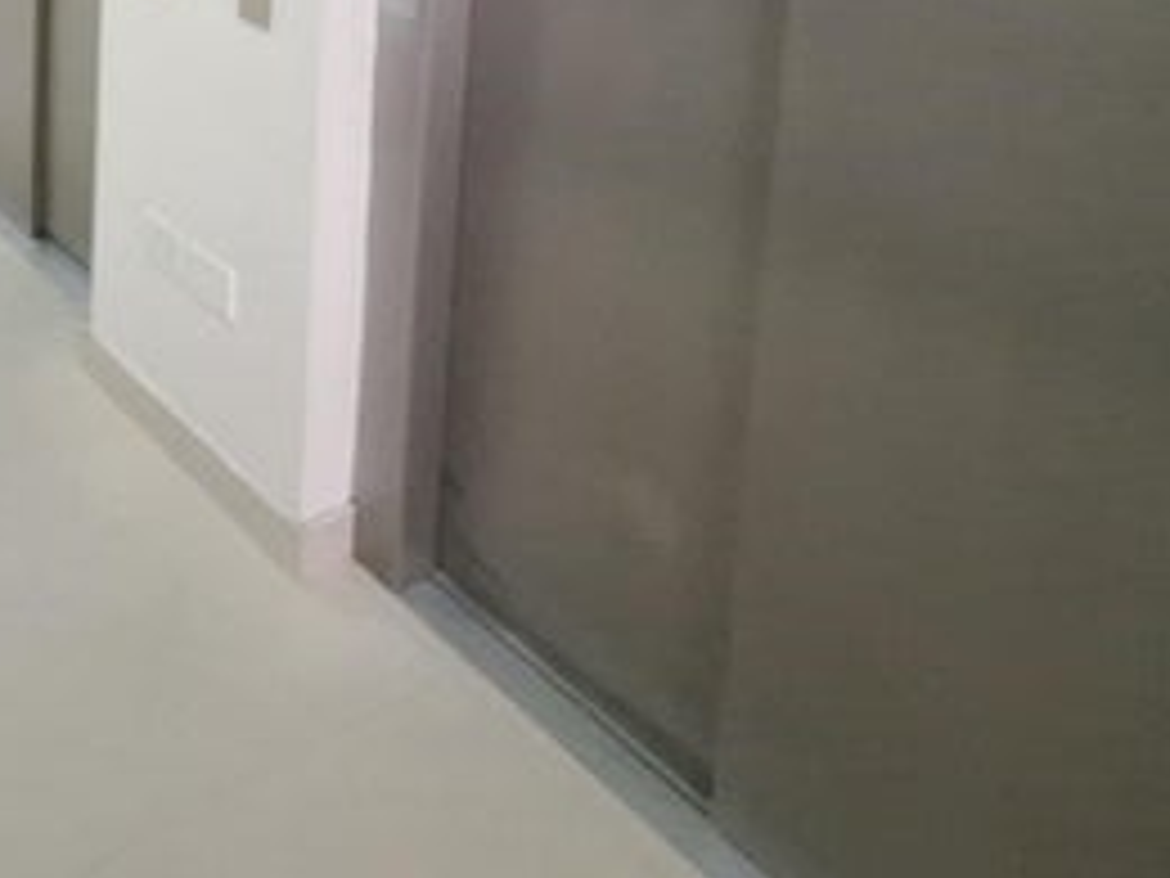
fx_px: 1082
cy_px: -198
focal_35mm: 32
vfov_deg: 34.5
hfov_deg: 46.7
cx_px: -18
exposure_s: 1/12
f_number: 2.2
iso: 800
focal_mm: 1.74
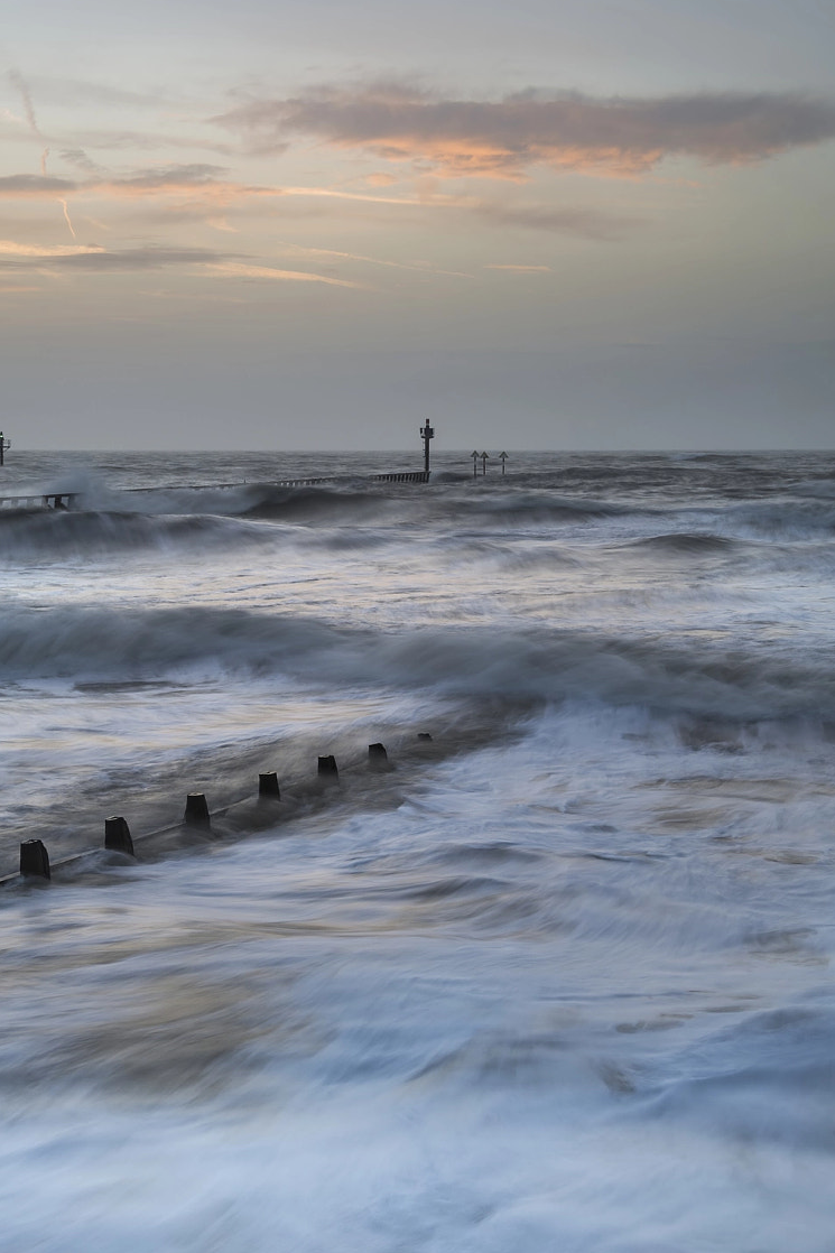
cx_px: 346
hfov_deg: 21.5
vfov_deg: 31.9
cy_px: 665
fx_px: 2192
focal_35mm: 63
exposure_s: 1/1.67
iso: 50
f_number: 16
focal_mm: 44
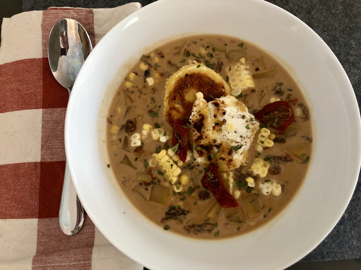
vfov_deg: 49.7
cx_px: 180
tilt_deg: -81.5
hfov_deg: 63.4
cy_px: 135
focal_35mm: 28
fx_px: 292
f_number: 1.8
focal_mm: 4
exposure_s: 1/13
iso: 100
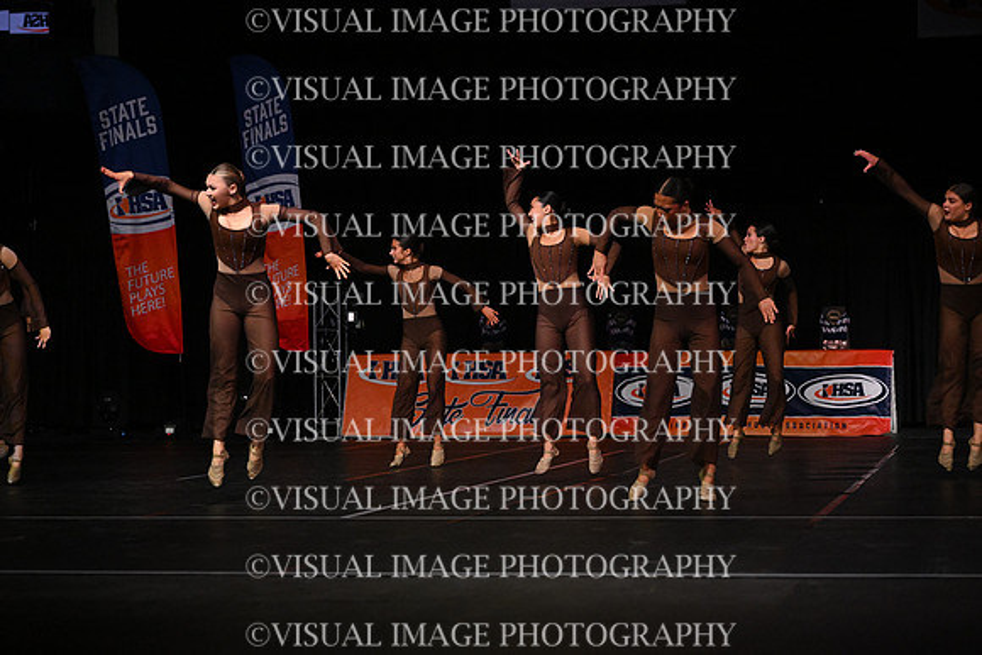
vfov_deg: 15.5
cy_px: 328
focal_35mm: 88
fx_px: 2401
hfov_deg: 23.1
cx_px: 491
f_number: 4
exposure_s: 1/1000
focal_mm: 88
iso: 8000
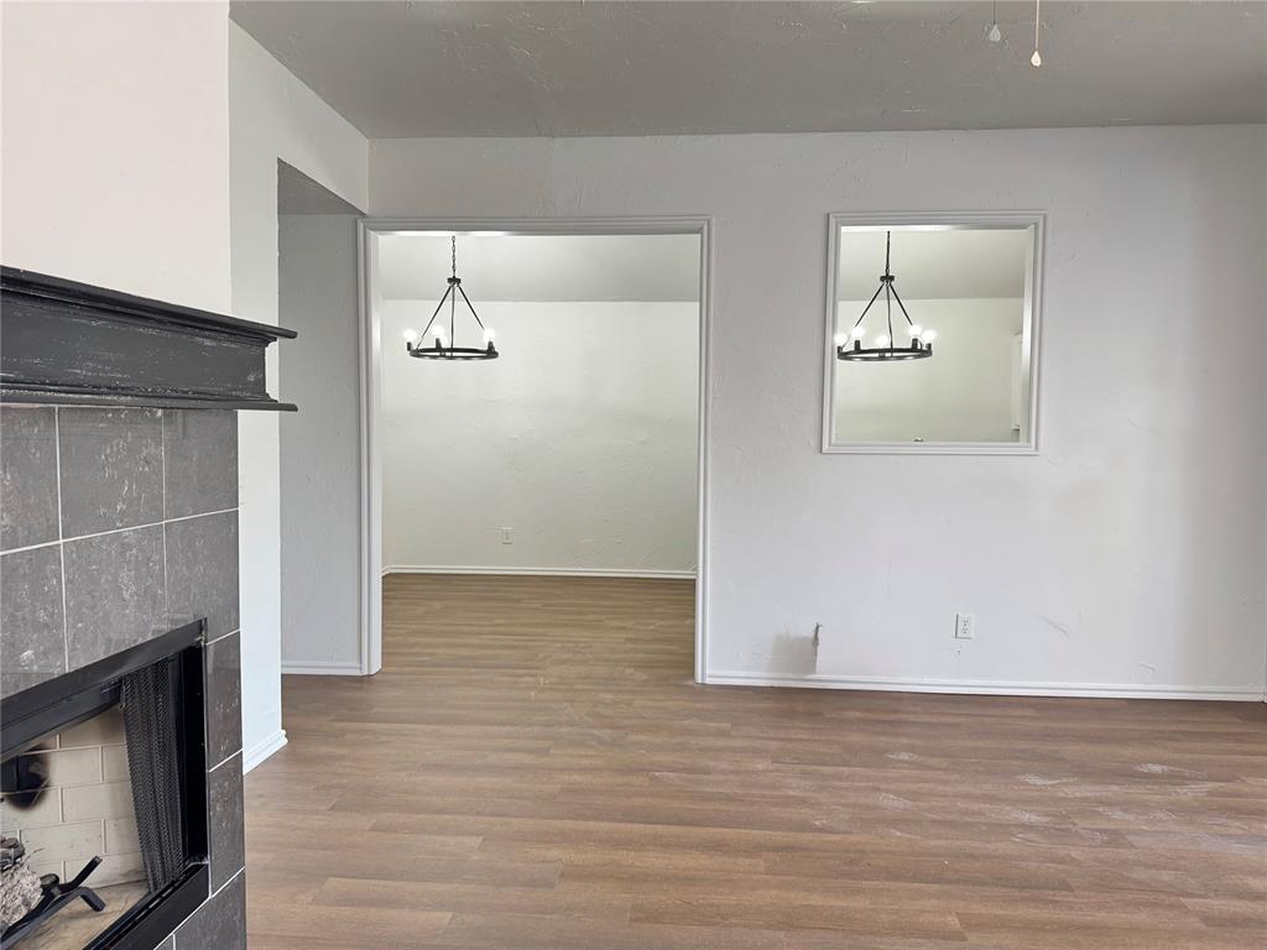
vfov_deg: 56.8
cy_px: 475
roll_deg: -0.6
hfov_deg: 71.6
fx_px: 878
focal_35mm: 24
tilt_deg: -4.2
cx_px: 634
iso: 200
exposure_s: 1/60
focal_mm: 6.76
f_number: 1.78
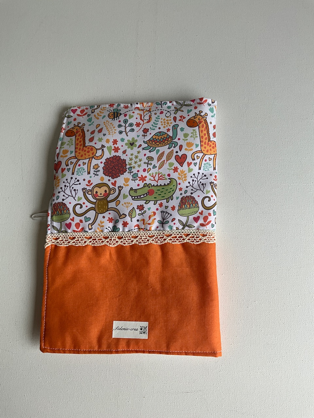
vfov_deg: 61.7
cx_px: 157
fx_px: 351
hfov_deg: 48.2
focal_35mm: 29
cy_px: 209
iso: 25
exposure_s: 1/316
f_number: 1.8
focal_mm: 3
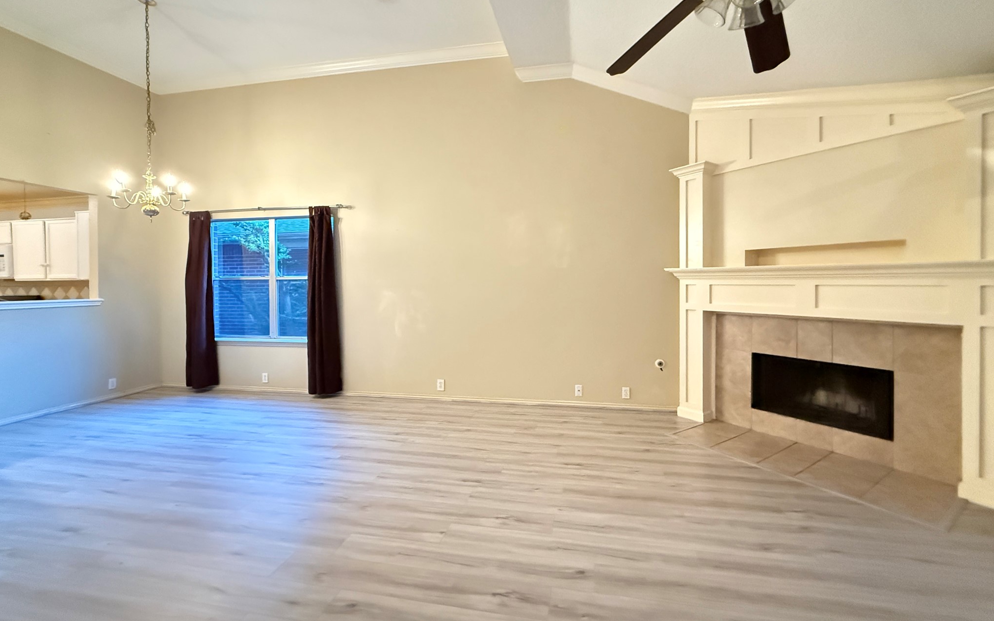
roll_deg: +0.1
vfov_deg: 74.7
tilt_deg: -0.3
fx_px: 406
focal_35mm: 15
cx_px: 493
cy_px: 288
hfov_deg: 101.5
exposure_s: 1/30
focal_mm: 2.22
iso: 2000
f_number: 2.2
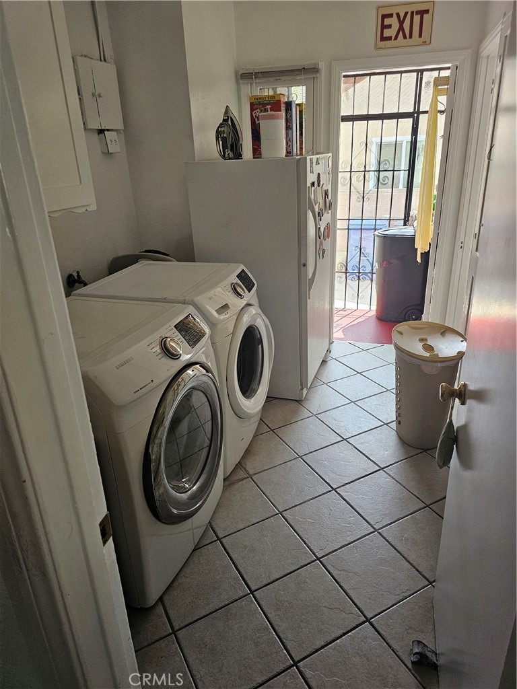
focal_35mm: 23
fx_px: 458
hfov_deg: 58.9
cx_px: 258
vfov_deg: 73.9
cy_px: 344
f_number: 1.7
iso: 400
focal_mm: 6.3
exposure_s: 1/120
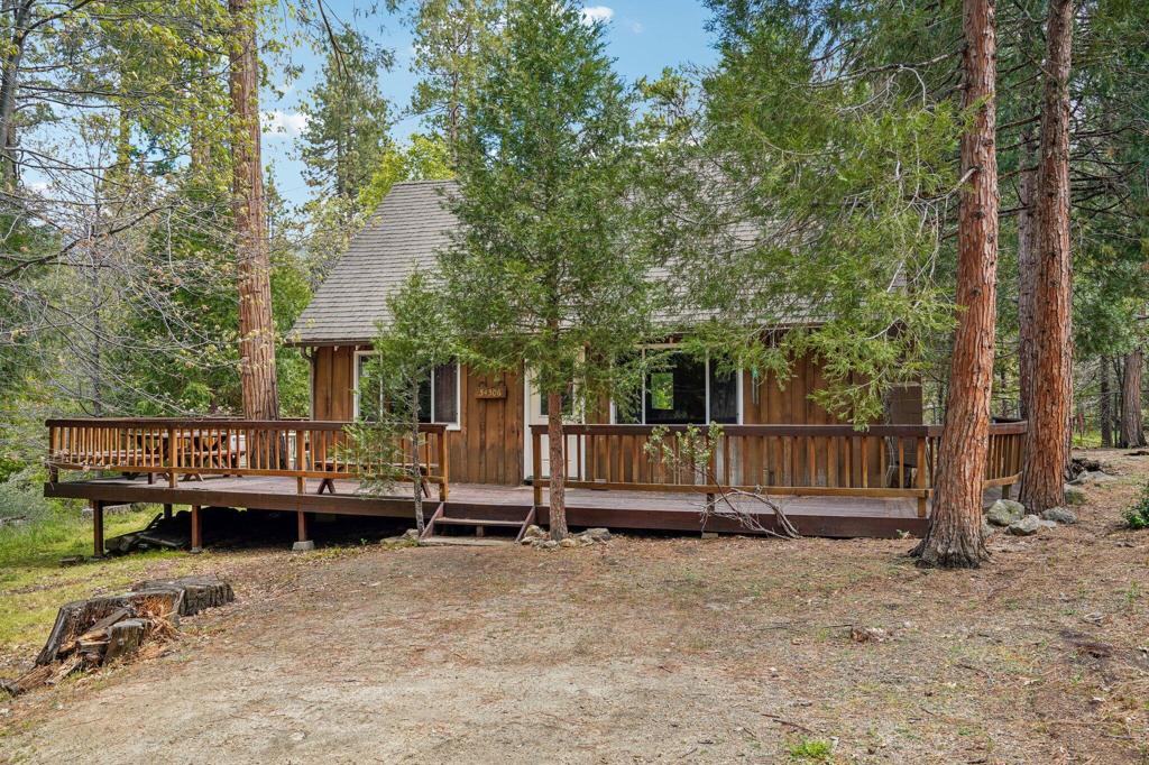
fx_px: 830
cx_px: 574
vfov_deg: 49.5
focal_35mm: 26
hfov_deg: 69.4
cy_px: 382
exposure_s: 1/30
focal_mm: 26
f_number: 8
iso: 100
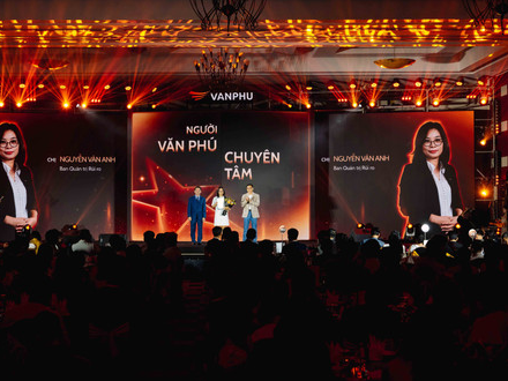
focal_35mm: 58
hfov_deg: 33.2
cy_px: 192
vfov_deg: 25.2
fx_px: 851
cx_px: 221
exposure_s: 1/100
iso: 1600
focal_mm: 53
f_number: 5
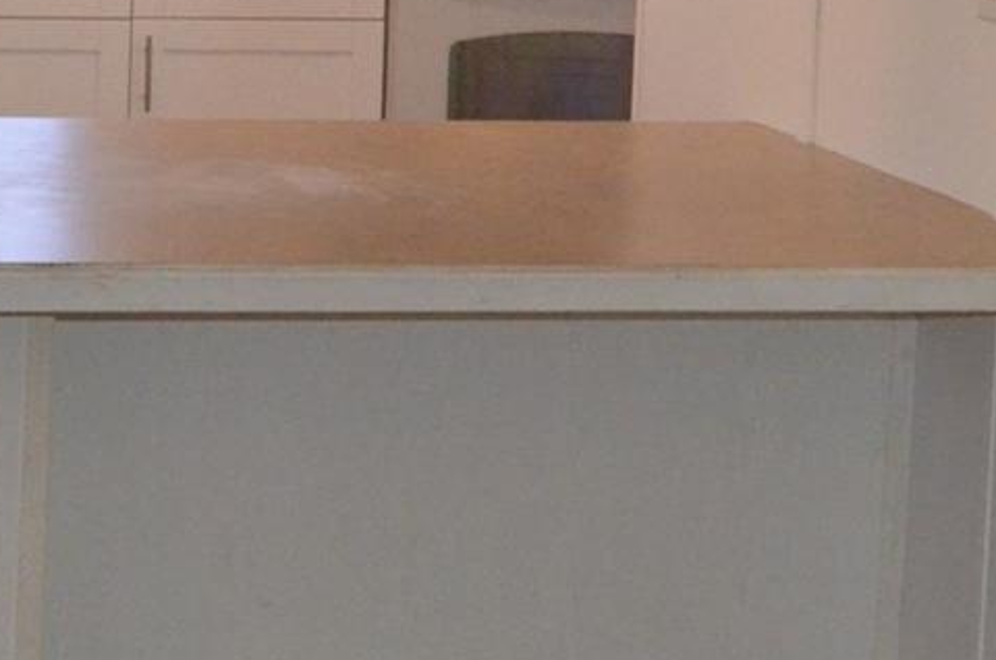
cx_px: -131
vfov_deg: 11.2
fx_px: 3313
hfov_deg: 16.5
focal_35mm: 120
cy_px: -94
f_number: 10
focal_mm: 24
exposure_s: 1/250
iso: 5000
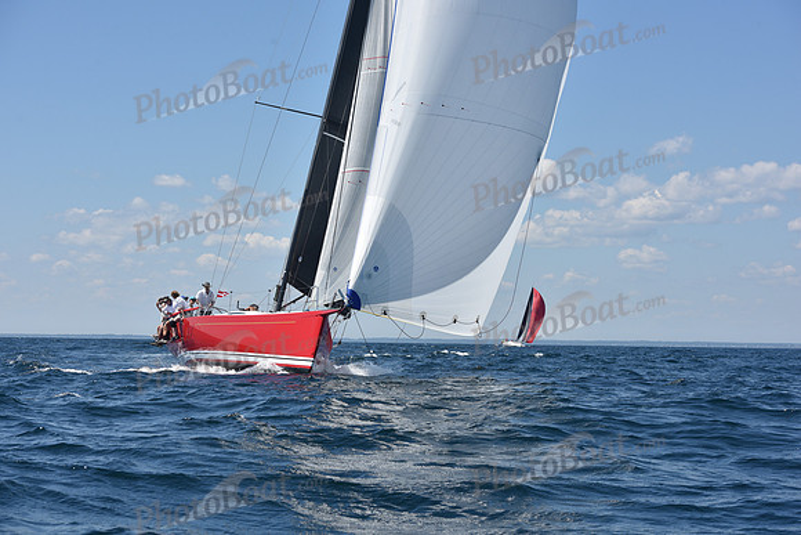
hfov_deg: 28.8
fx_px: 1558
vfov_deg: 19.5
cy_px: 268
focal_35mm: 70
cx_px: 400
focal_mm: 70
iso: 200
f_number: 8
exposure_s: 1/1000
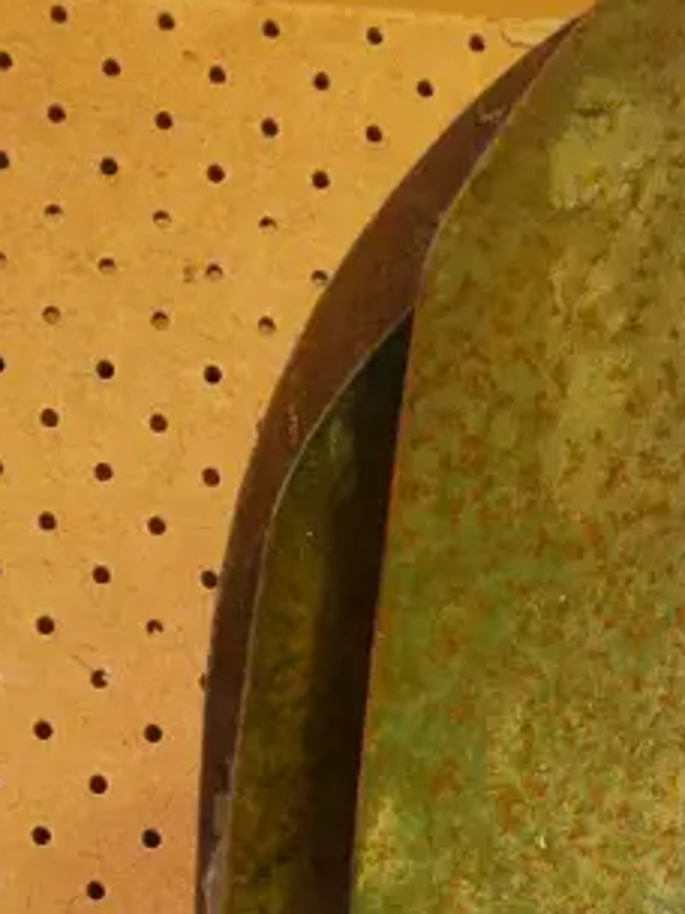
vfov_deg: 17.2
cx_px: 765
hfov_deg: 13.4
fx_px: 2850
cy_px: 1161
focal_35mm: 108
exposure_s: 1/30
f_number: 4
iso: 3200
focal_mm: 16
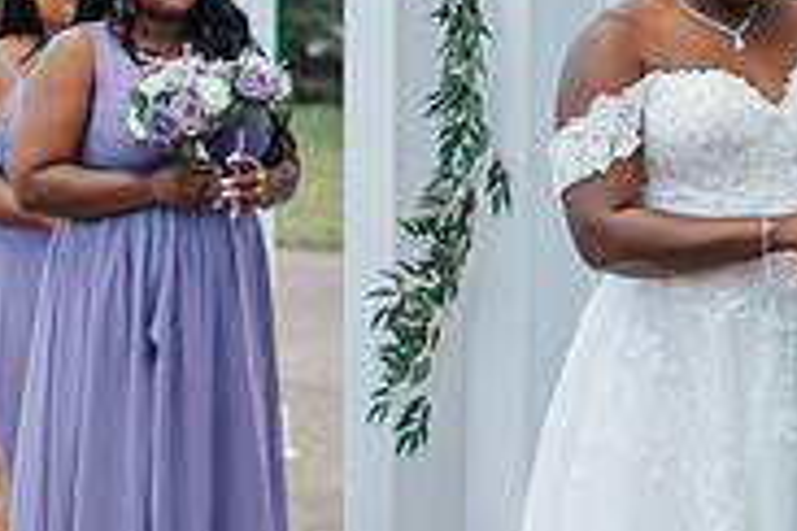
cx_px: 753
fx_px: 3808
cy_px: 85
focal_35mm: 172
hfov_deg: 11.8
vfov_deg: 8.0
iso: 200
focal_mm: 50
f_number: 2.5
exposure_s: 1/1000
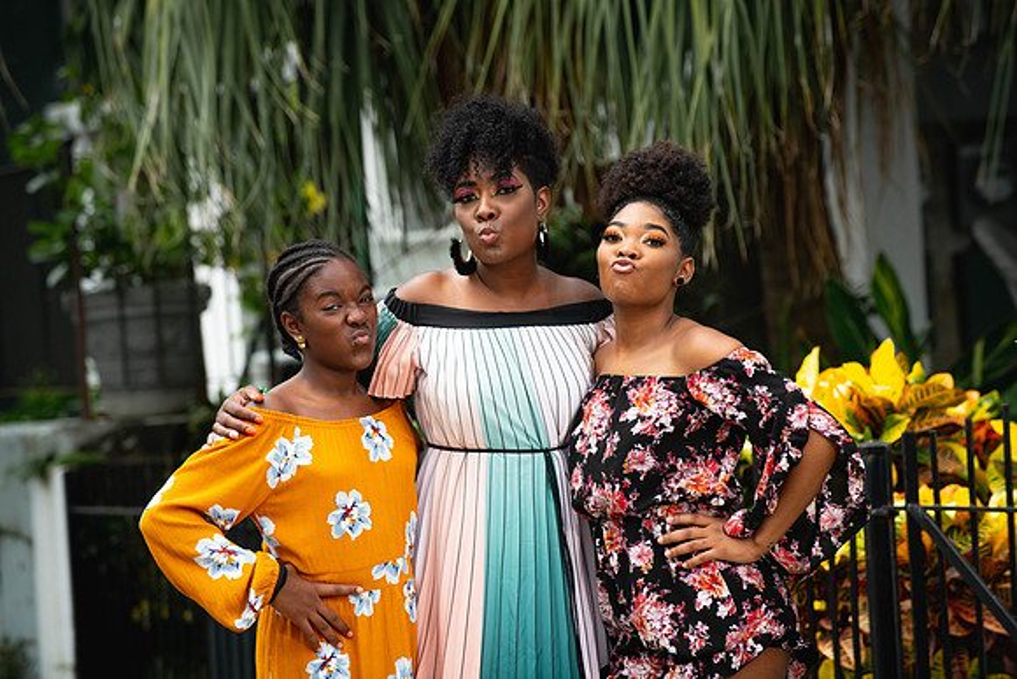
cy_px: 340
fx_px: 5086
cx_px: 508
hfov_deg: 11.4
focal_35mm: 180
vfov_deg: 7.6
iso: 320
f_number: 5.6
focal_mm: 180
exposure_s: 1/640
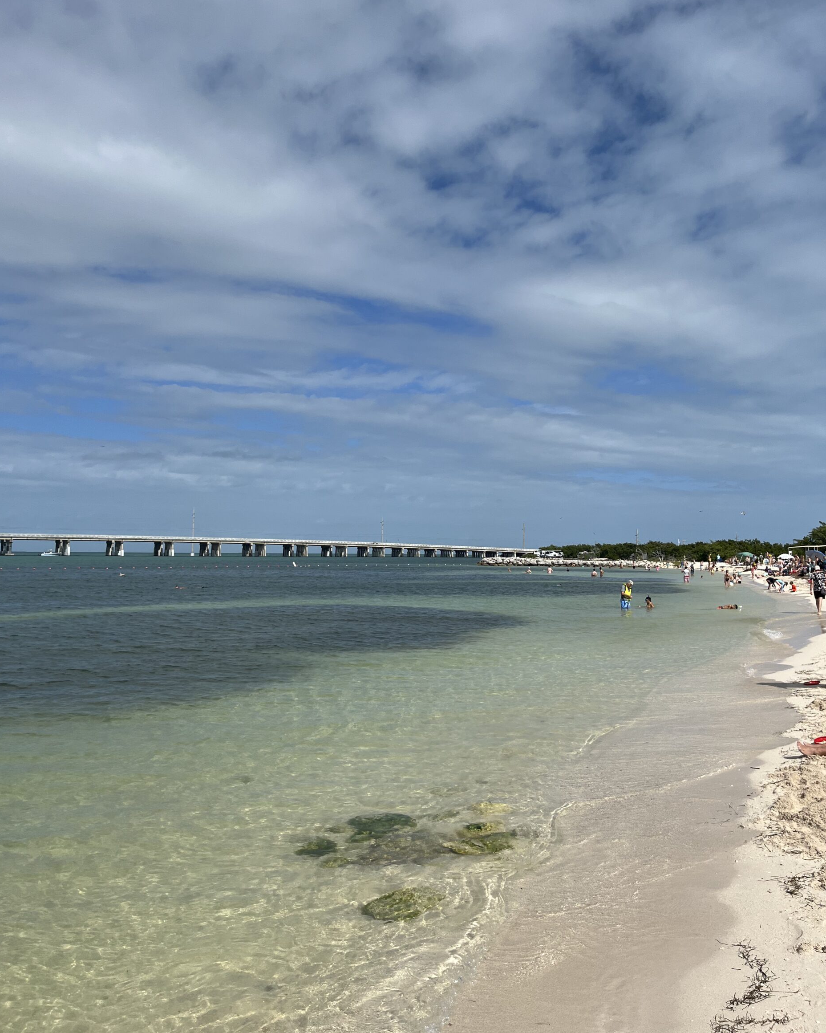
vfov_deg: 62.1
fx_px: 856
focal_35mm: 28
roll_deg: -0.4
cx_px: 422
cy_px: 474
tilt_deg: +5.0
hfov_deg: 51.5
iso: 50
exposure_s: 1/9091
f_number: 1.6
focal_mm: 5.1
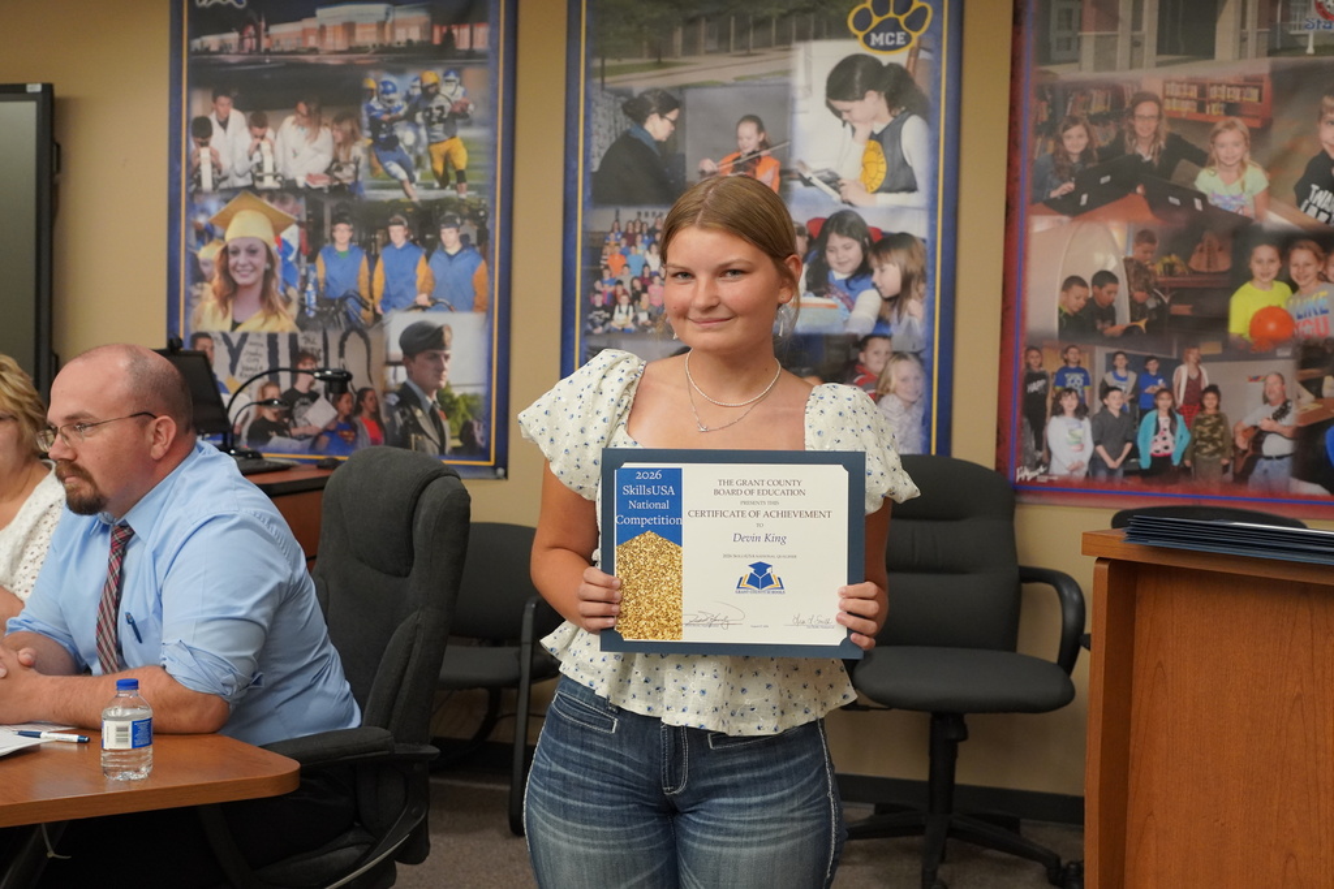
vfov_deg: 29.9
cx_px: 667
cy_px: 444
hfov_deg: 43.6
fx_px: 1668
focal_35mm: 45
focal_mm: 30
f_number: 4
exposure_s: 1/160
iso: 2000
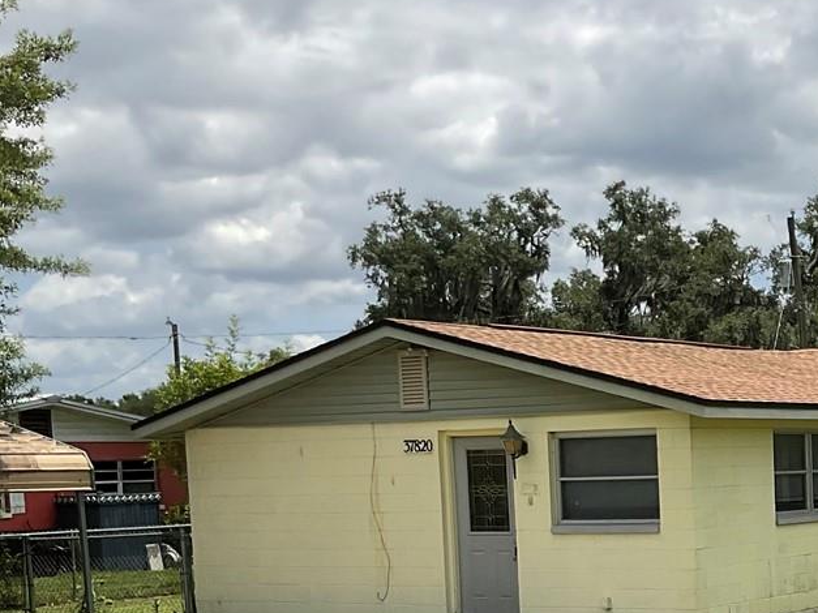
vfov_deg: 19.5
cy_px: 576
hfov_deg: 24.9
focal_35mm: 74
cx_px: 853
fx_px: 1748
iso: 16
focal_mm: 3
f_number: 1.8
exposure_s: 1/3125
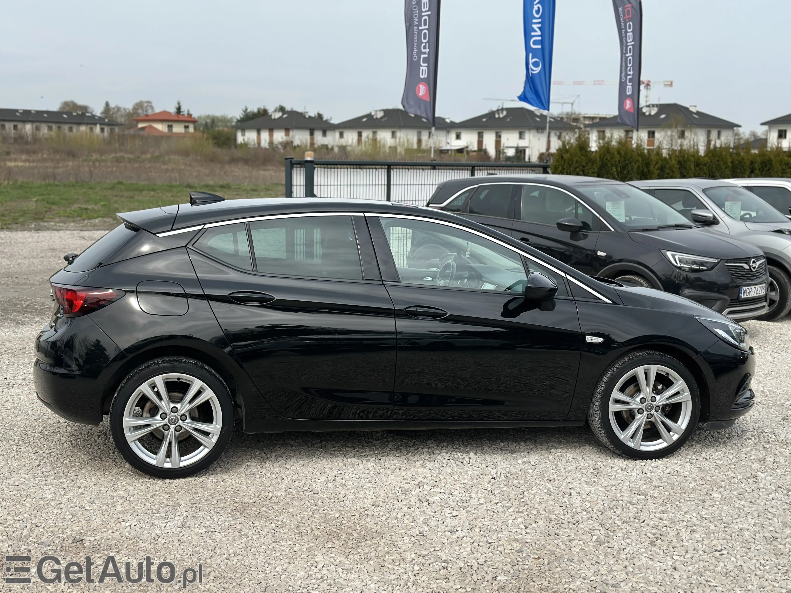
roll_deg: -0.5
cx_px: 396
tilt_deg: -6.6
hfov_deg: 39.7
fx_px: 1097
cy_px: 296
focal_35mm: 48
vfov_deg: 30.3
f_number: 1.78
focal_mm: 6.86
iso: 100
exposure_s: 1/4016
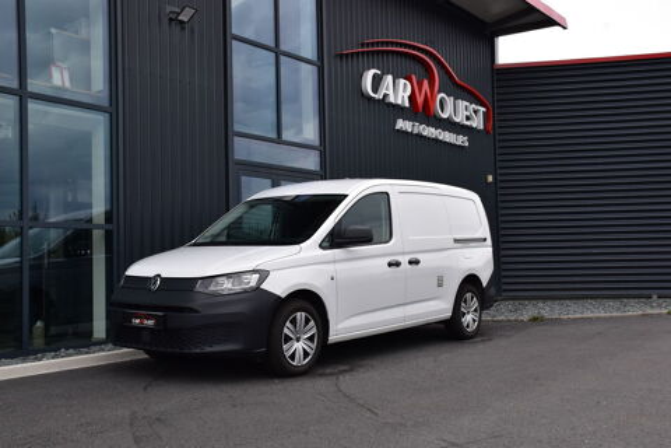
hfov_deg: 49.6
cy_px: 224
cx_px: 336
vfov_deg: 34.2
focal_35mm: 39
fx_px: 727
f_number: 11
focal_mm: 26
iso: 400
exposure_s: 1/400
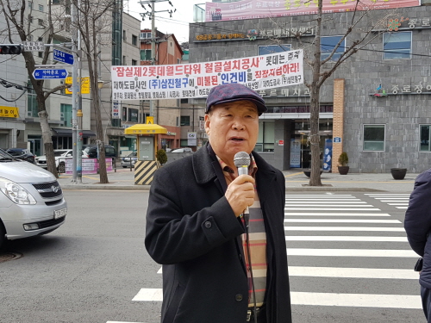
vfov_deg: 53.1
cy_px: 162
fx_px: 324
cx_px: 216
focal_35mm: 26
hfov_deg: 67.3
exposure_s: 1/1128
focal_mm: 4.3
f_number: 1.7
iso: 40
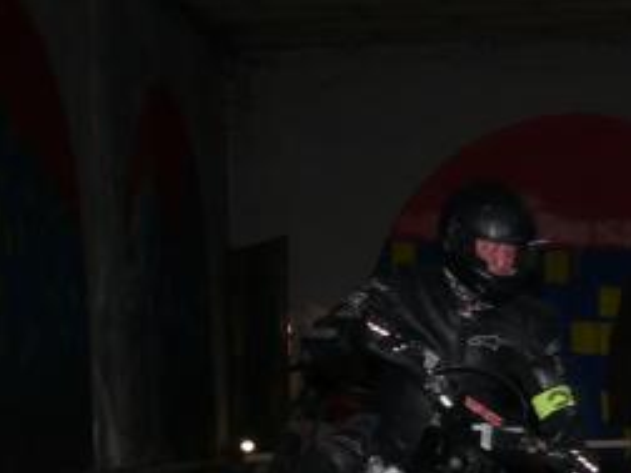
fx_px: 2588
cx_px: 861
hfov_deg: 13.3
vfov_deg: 10.3
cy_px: 596
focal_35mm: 142
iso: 100
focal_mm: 7.4
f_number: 2.8
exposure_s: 1/30
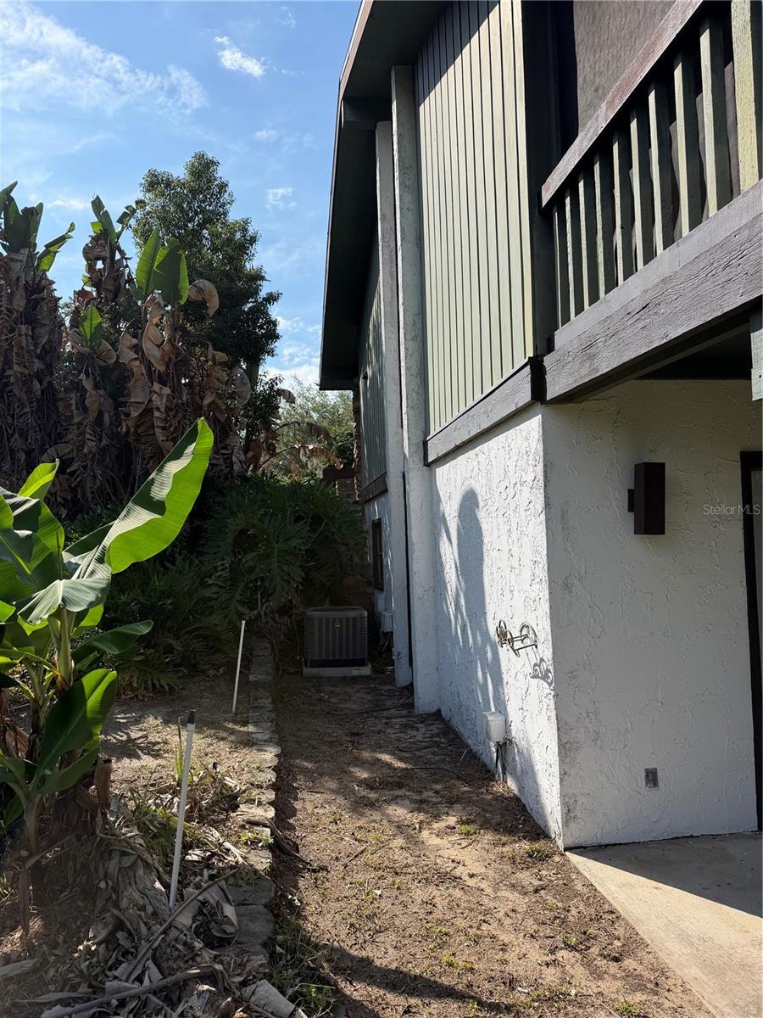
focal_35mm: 24
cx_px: 382
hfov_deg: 56.8
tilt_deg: +1.8
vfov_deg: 71.6
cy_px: 509
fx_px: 705
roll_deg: +2.2
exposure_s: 1/5319
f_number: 1.78
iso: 80
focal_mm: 6.76
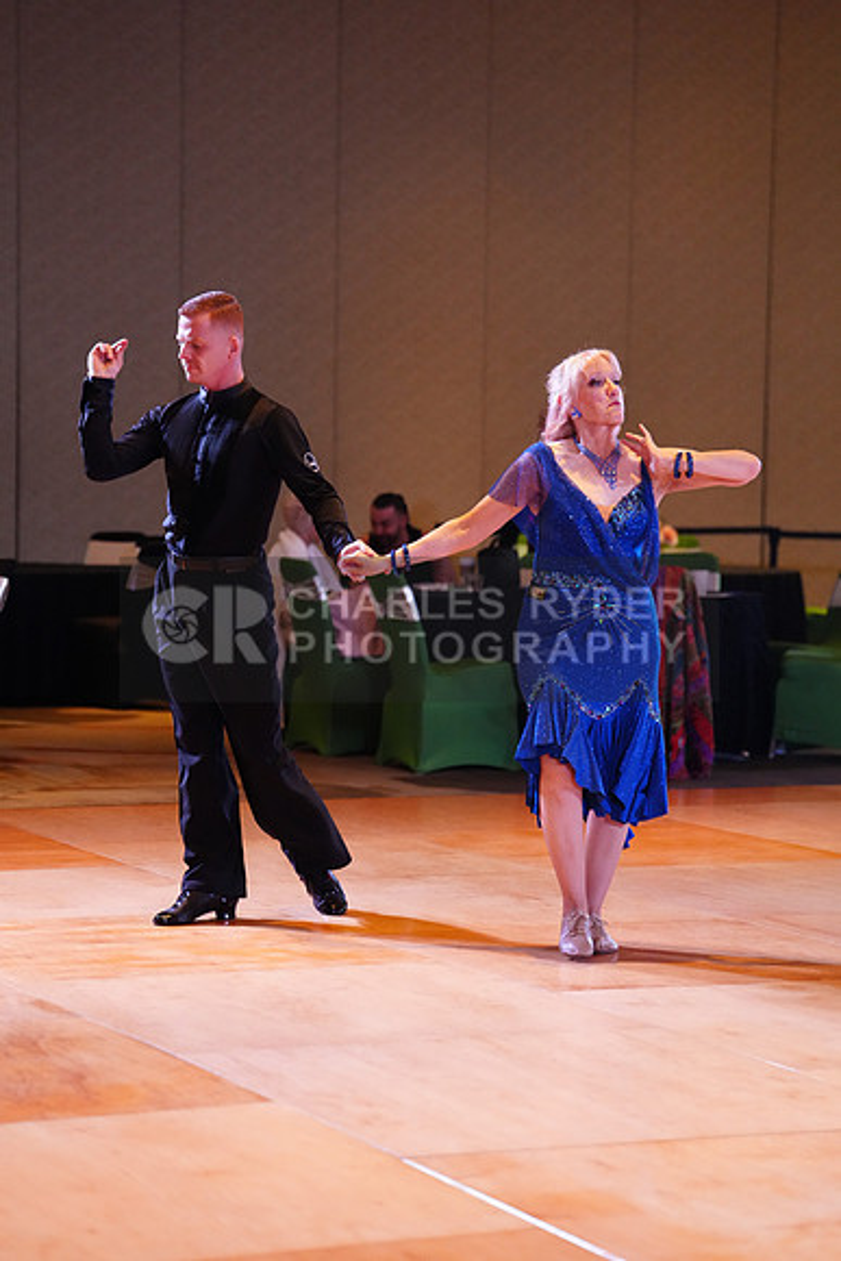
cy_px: 630
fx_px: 3467
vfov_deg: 20.6
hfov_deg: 13.8
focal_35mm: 99
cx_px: 420
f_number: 2.8
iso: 5000
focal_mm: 99
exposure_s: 1/400
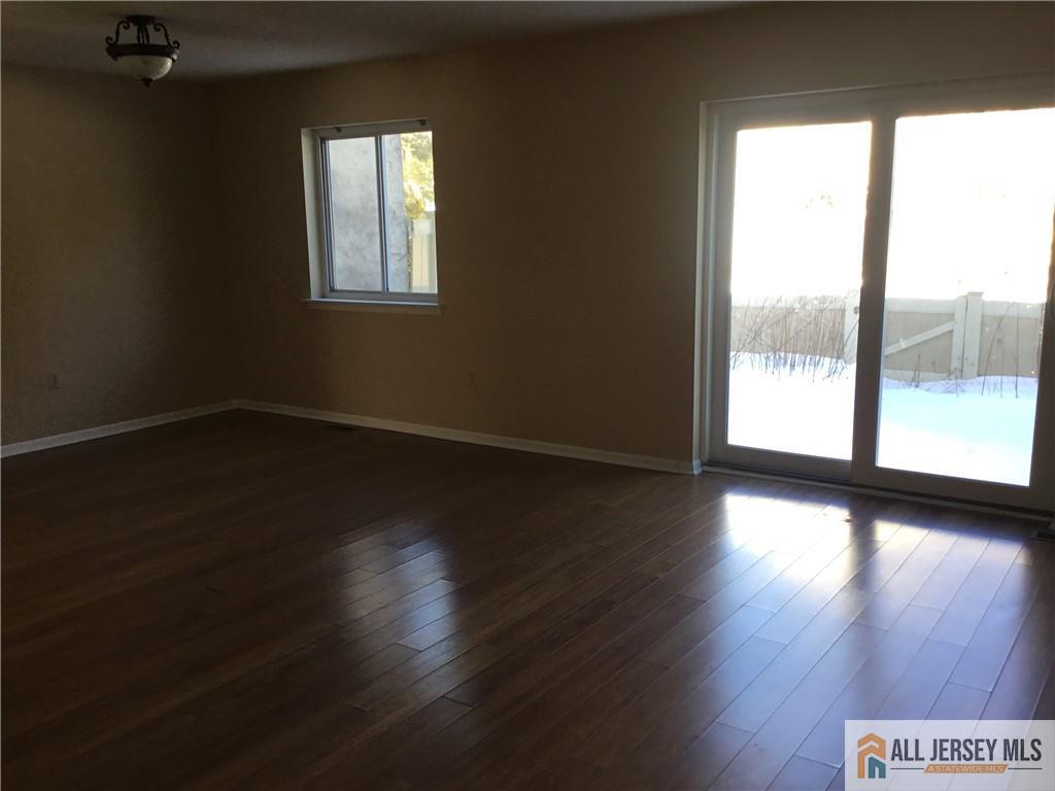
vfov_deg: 45.4
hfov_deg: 58.4
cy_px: 396
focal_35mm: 31
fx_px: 945
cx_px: 528
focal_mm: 3.3
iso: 32
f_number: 2.4
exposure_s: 1/60
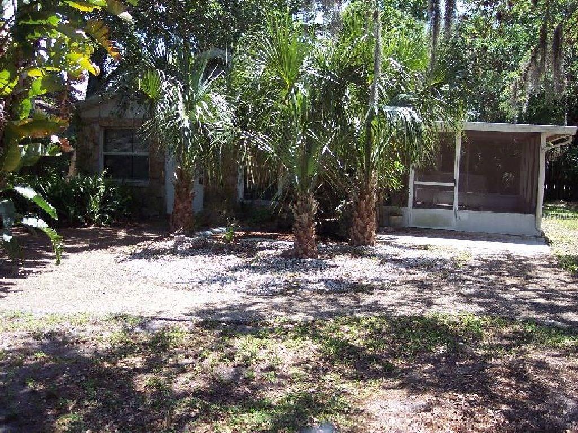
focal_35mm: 38
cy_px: 216
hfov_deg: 49.0
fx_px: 635
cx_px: 289
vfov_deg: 37.7
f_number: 2.8
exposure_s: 1/500
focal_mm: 8
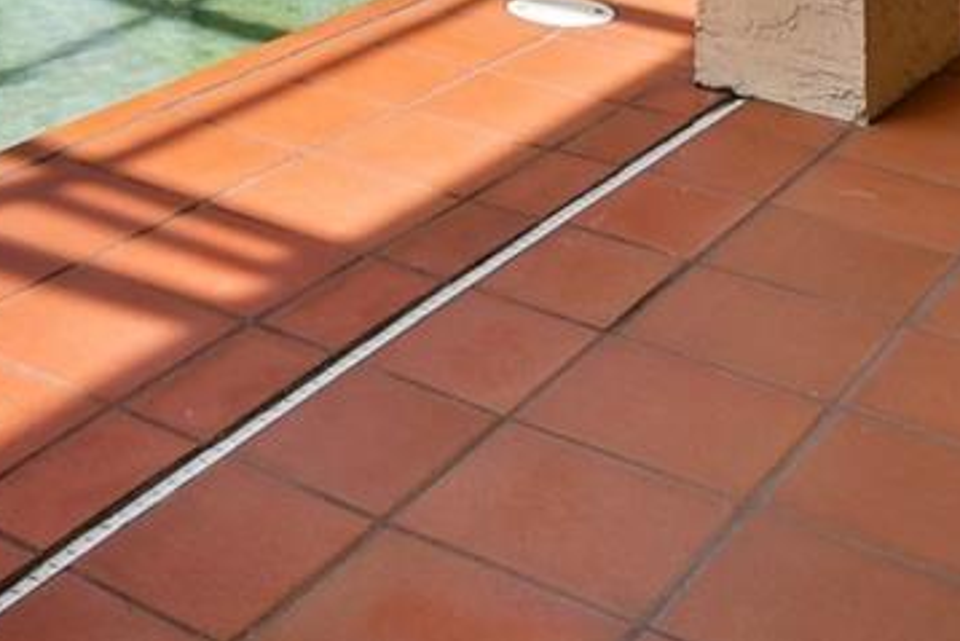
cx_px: 46
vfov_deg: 16.4
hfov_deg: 28.6
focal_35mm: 67
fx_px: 1787
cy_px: -571
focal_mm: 10
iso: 100
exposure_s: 1/160
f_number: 7.1
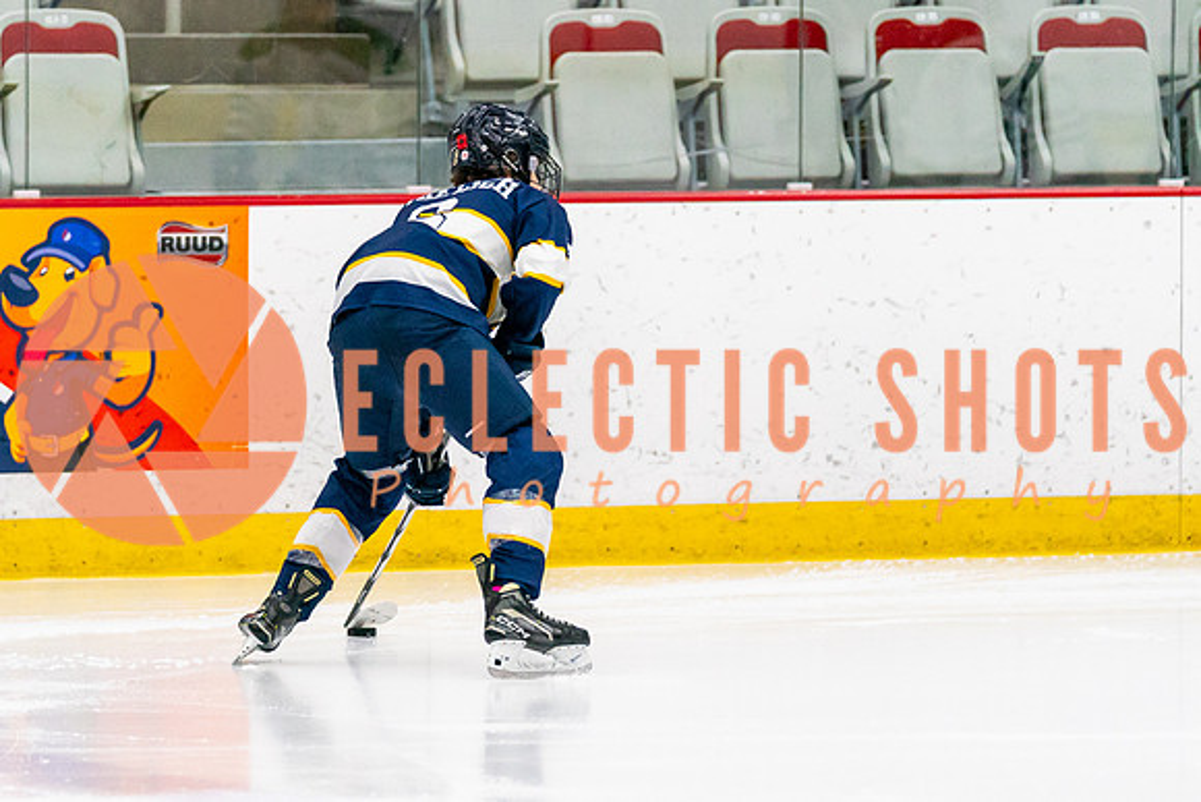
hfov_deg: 6.1
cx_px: 476
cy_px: 401
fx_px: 11244
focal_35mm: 337
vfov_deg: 4.1
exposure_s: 1/1250
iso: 3200
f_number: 2.8
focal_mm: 178
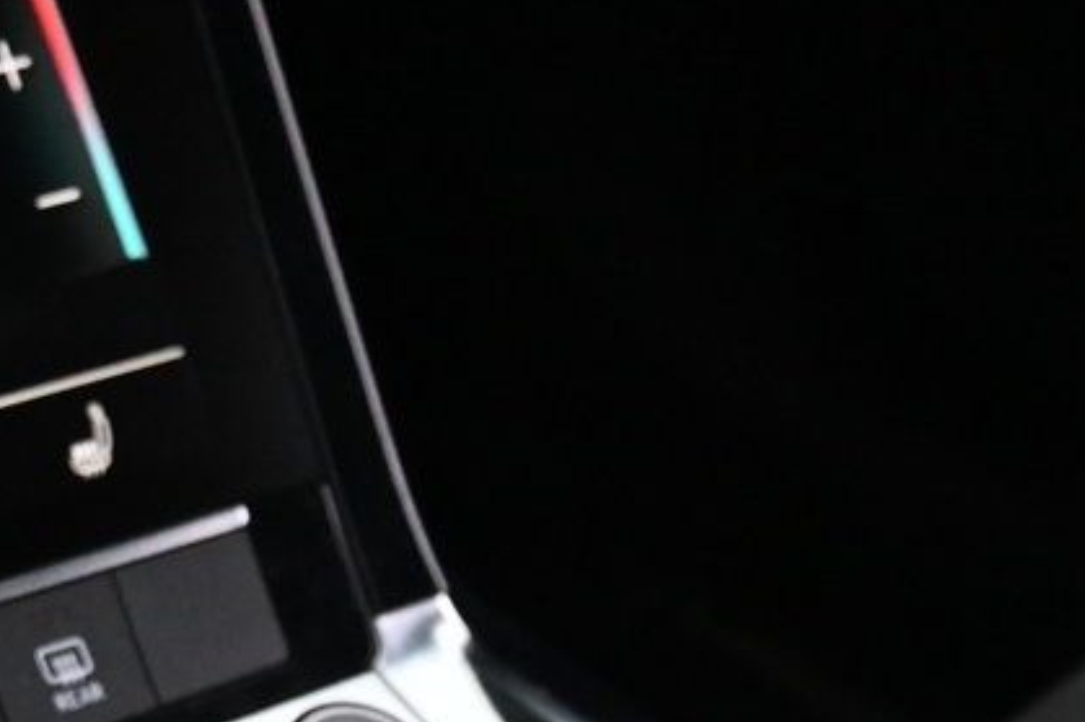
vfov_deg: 11.2
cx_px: 60
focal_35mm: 119
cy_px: 1012
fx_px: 3582
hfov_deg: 16.9
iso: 4500
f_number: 3.8
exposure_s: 1/30
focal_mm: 20.5
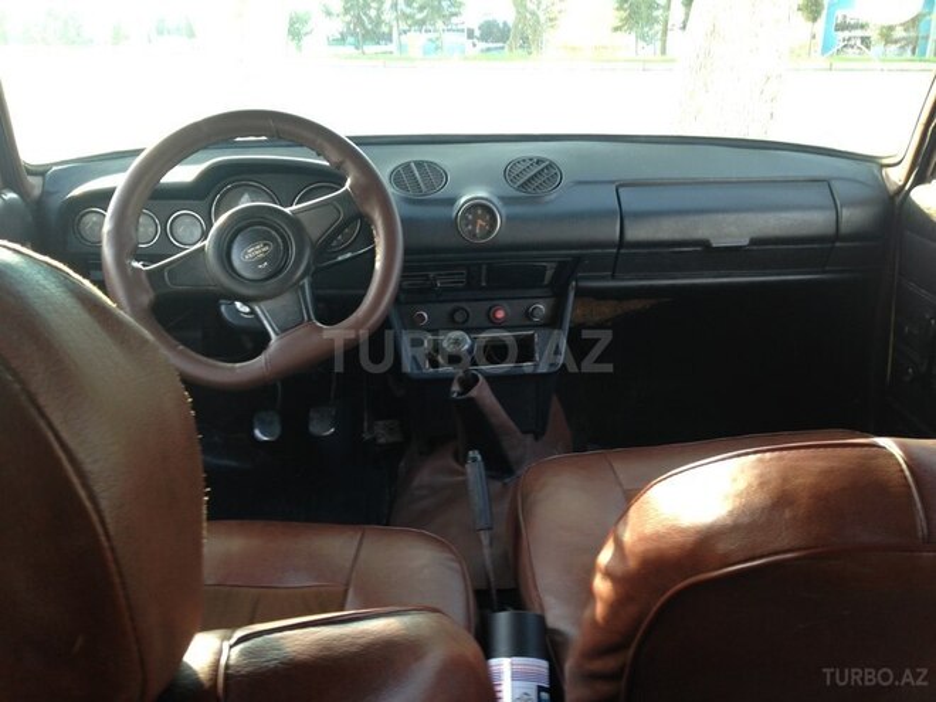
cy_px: 351
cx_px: 468
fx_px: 892
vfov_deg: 42.9
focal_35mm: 33
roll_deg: +1.5
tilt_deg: -20.2
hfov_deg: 55.4
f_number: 2.4
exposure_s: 1/30
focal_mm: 4.12
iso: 50
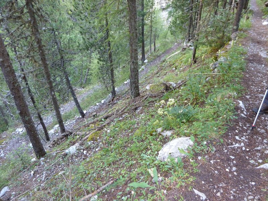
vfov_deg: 54.9
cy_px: 100
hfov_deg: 69.4
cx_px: 134
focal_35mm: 25
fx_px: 194
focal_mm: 4.1
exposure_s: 1/30
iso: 200
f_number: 3.3
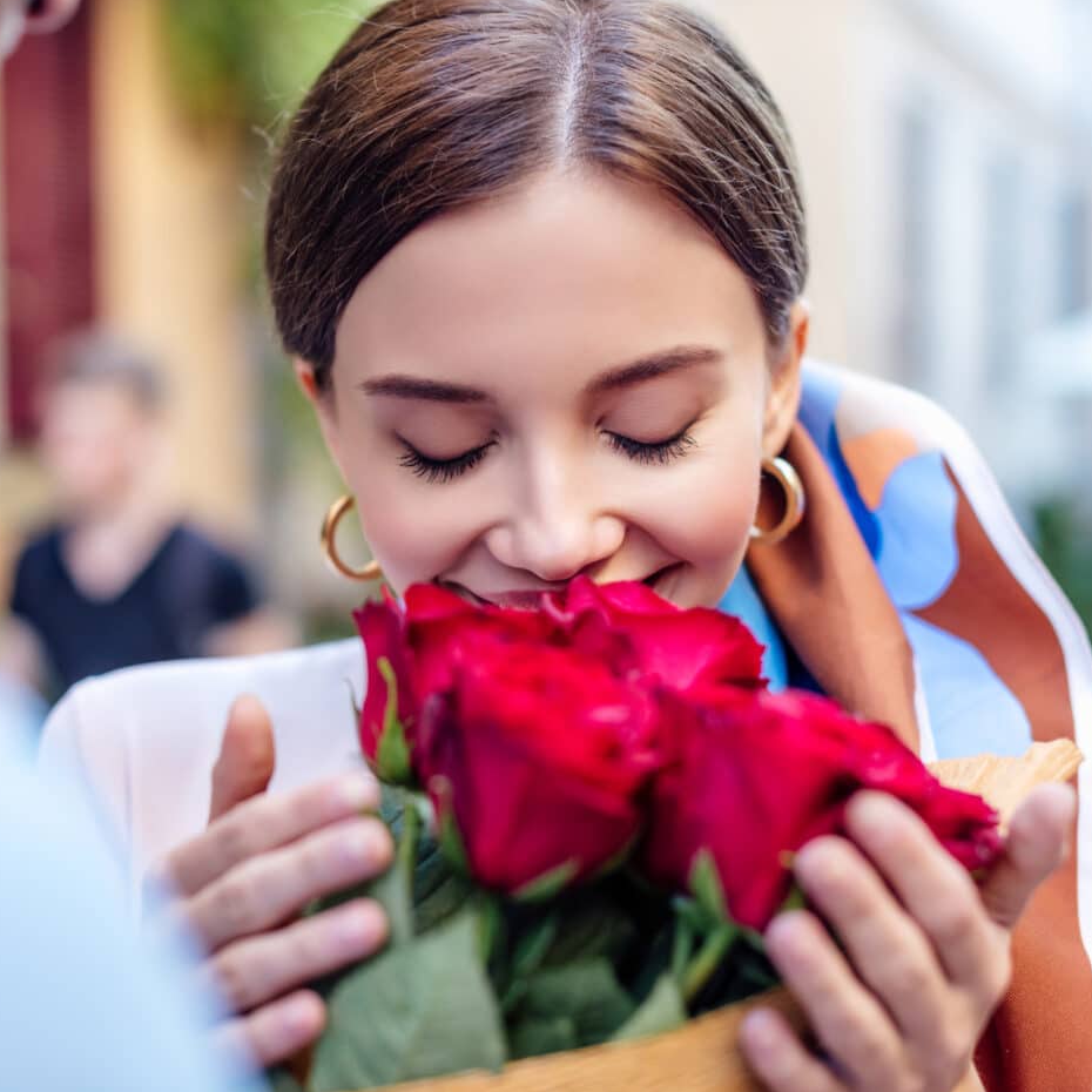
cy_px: 545
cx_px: 429
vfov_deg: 26.9
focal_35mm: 64
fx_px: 2284
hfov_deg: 26.8
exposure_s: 1/250
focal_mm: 50
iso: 250
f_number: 2.8
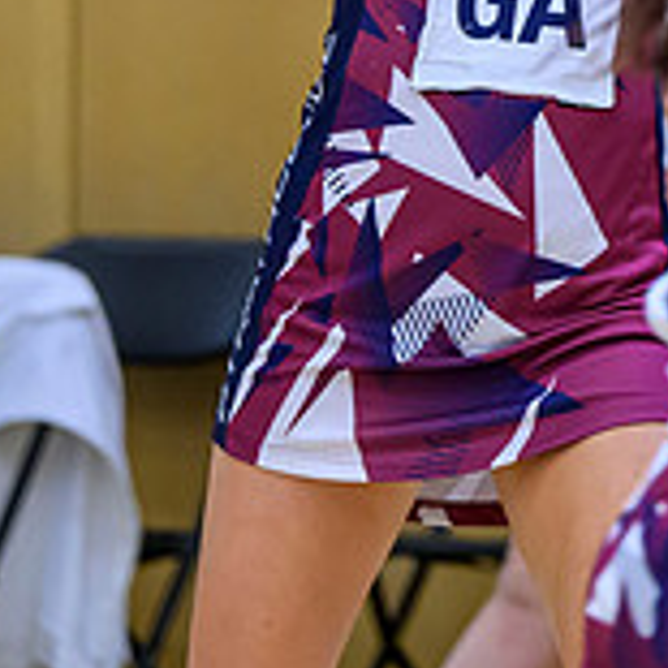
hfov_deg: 2.0
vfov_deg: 2.0
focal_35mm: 861
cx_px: 610
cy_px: -304
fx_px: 18798
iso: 3200
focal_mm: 200
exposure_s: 1/800
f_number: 3.2
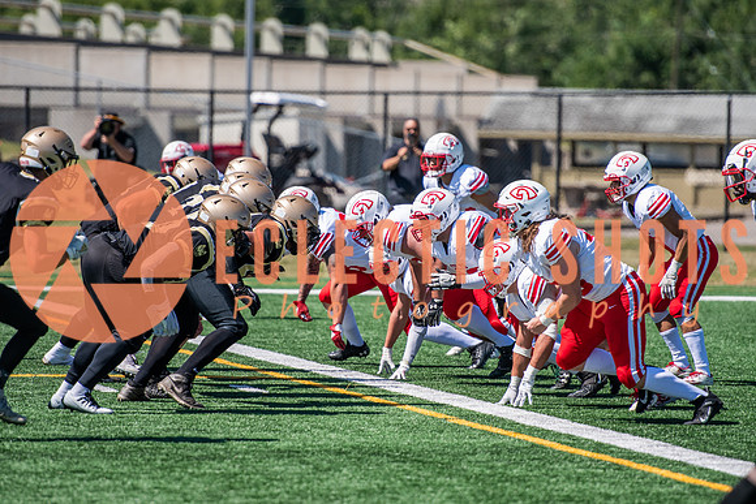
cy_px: 252
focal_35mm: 300
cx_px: 378
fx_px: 6301
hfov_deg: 6.9
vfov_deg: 4.6
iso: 160
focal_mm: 200
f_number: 2.8
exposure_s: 1/3200
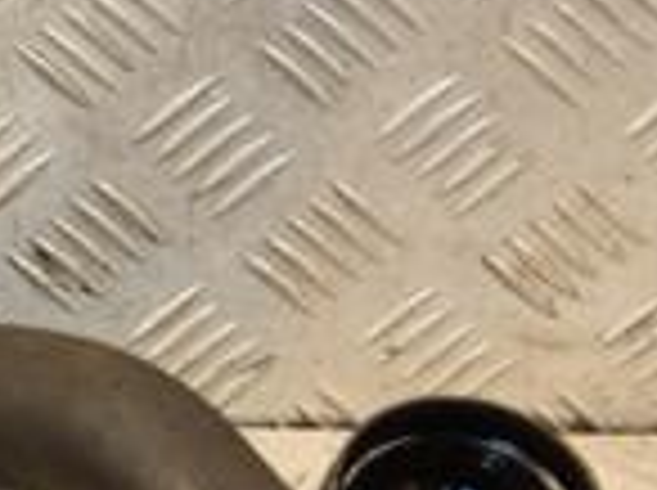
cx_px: -544
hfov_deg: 9.1
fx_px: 3941
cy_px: 180
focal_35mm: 208
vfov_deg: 7.1
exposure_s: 1/200
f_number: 5
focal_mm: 35
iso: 800
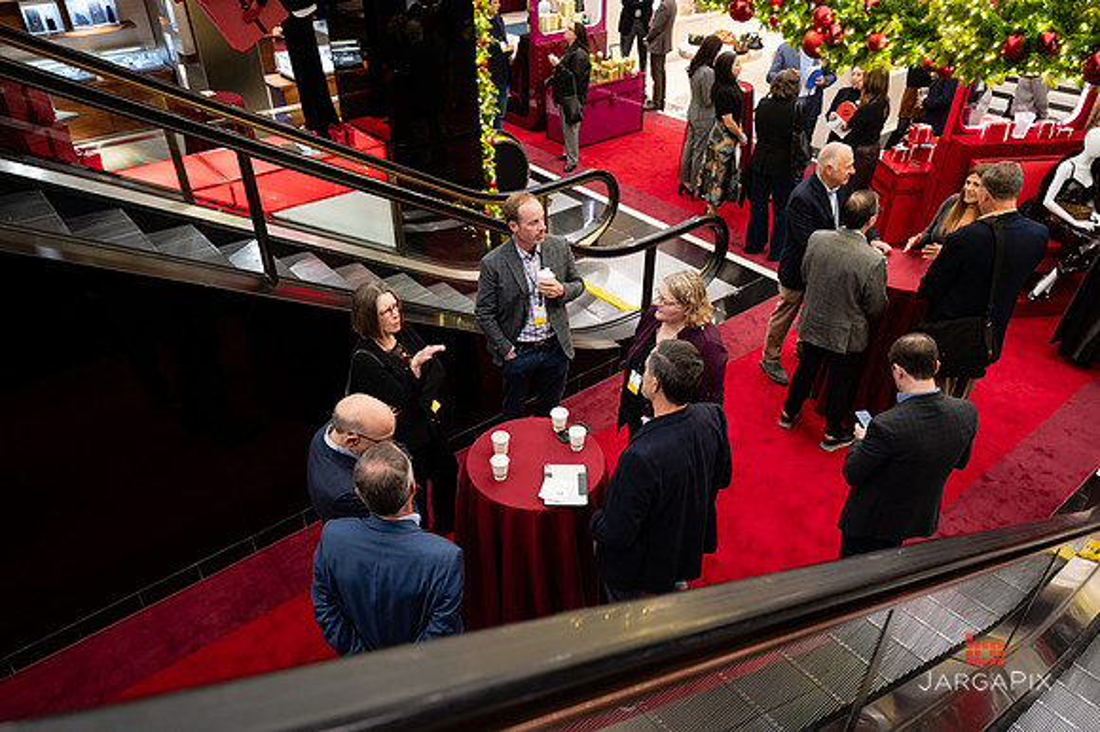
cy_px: 379
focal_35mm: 25
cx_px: 530
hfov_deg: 71.6
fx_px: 762
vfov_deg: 51.3
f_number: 3.2
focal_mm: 24
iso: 1250
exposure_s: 1/160
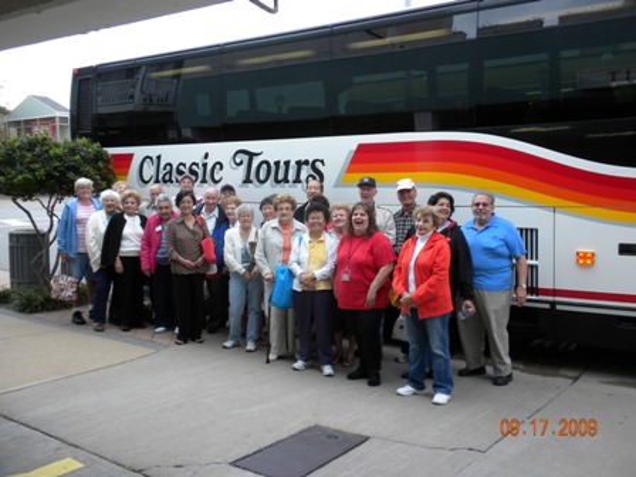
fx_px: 680
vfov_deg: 38.7
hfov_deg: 50.1
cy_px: 238
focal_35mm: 37
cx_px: 318
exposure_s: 1/70.1
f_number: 3.5
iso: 96
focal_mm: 6.6
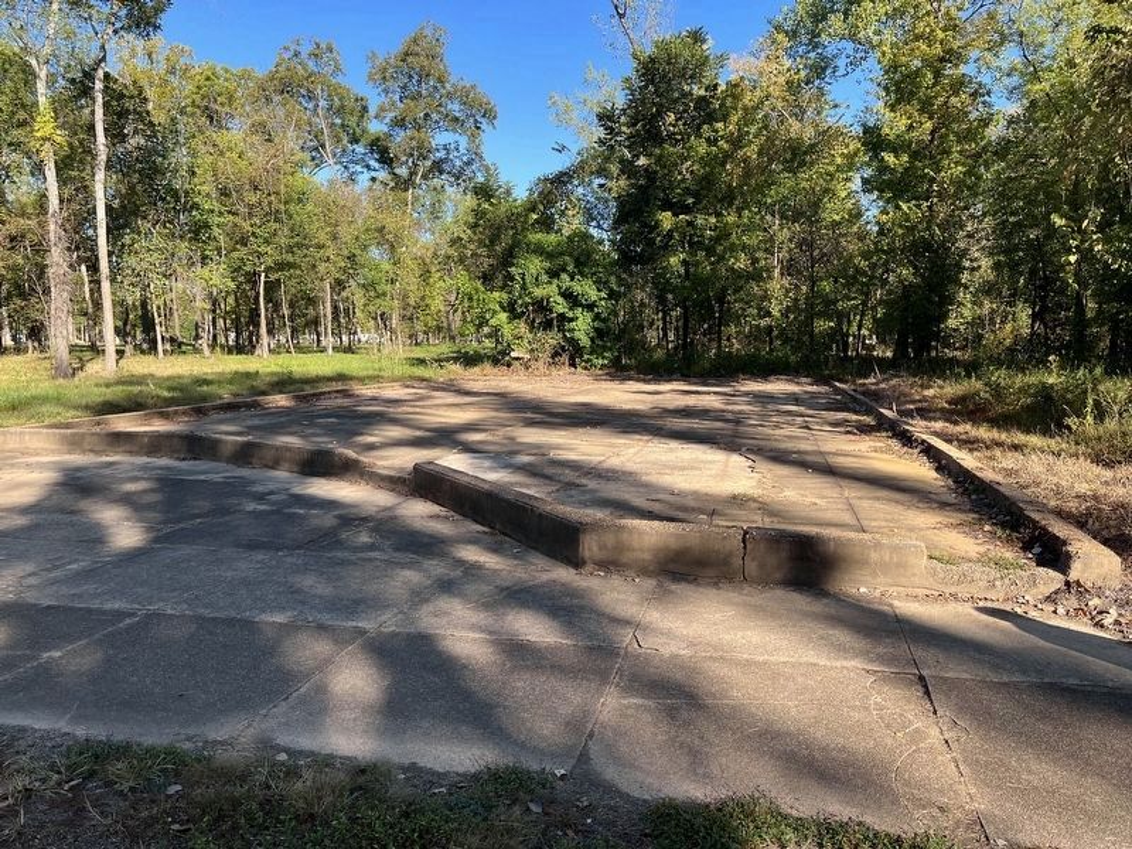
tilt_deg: -5.1
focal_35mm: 26
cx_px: 566
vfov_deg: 53.1
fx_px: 850
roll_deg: -0.3
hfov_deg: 67.3
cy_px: 424
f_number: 1.6
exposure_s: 1/951
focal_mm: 5.1
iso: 50
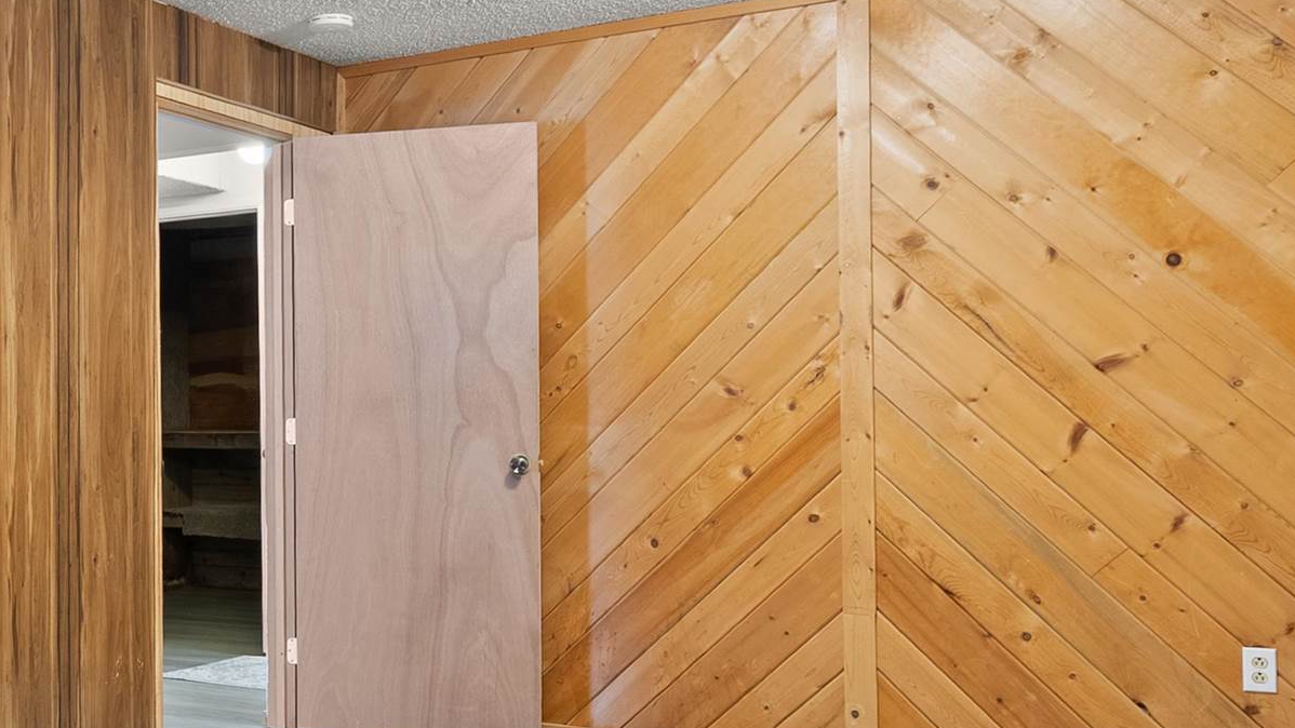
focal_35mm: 44
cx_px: 97
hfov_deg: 41.8
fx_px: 1523
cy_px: 409
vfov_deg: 26.9
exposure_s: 2
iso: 400
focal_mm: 16.5
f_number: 8
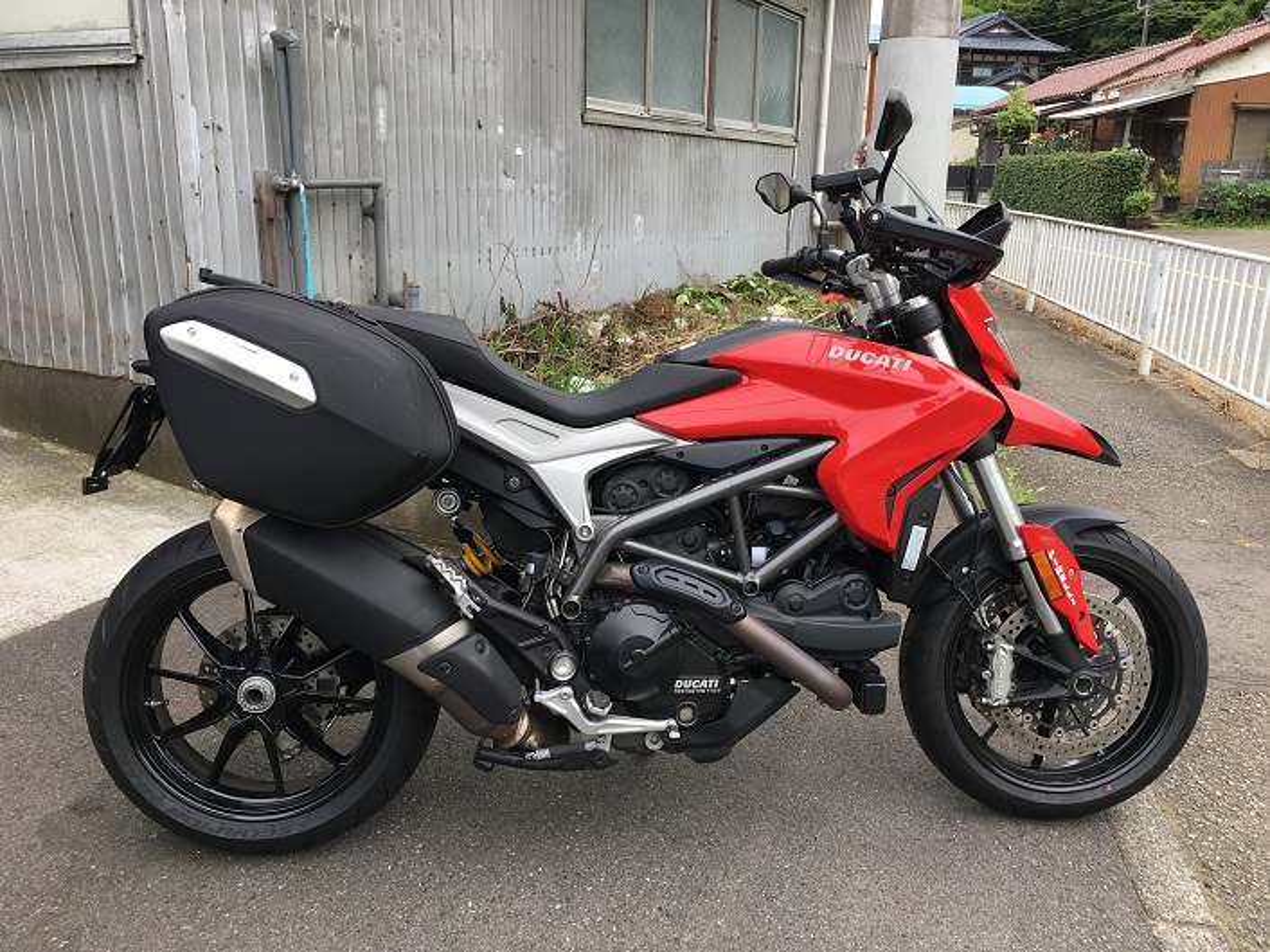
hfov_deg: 61.7
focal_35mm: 29
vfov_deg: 48.2
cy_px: 476
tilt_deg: -14.8
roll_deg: -1.3
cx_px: 635
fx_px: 1064
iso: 25
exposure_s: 1/251
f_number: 2.2
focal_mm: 4.15
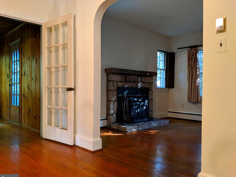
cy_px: 89
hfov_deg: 61.7
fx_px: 198
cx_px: 115
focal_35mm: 29
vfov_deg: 48.2
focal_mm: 4.44
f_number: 1.8
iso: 400
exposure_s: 1/60
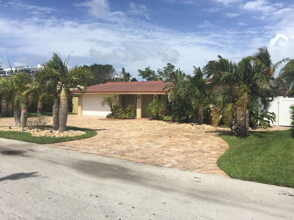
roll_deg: -3.2
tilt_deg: -1.3
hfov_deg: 61.7
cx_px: 147
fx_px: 246
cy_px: 110
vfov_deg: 48.2
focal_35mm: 29
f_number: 2.2
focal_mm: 4.15
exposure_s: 1/3049
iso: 32
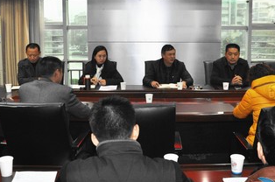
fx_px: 328
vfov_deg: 31.0
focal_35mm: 43
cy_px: 71
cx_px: 150
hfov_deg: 45.5
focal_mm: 18
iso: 800
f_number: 3.5
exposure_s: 1/60
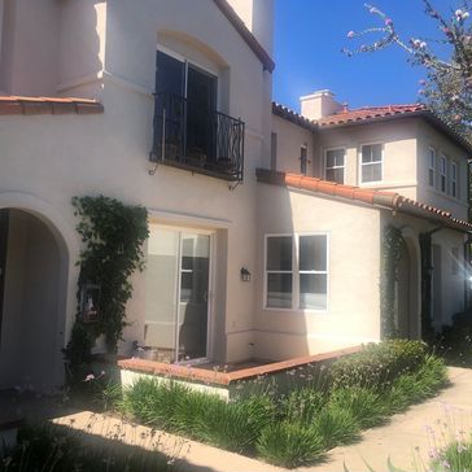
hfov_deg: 48.2
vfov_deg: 48.4
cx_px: 283
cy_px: 233
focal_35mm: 34
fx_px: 525
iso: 20
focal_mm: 3.99
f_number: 1.8
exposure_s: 1/1499
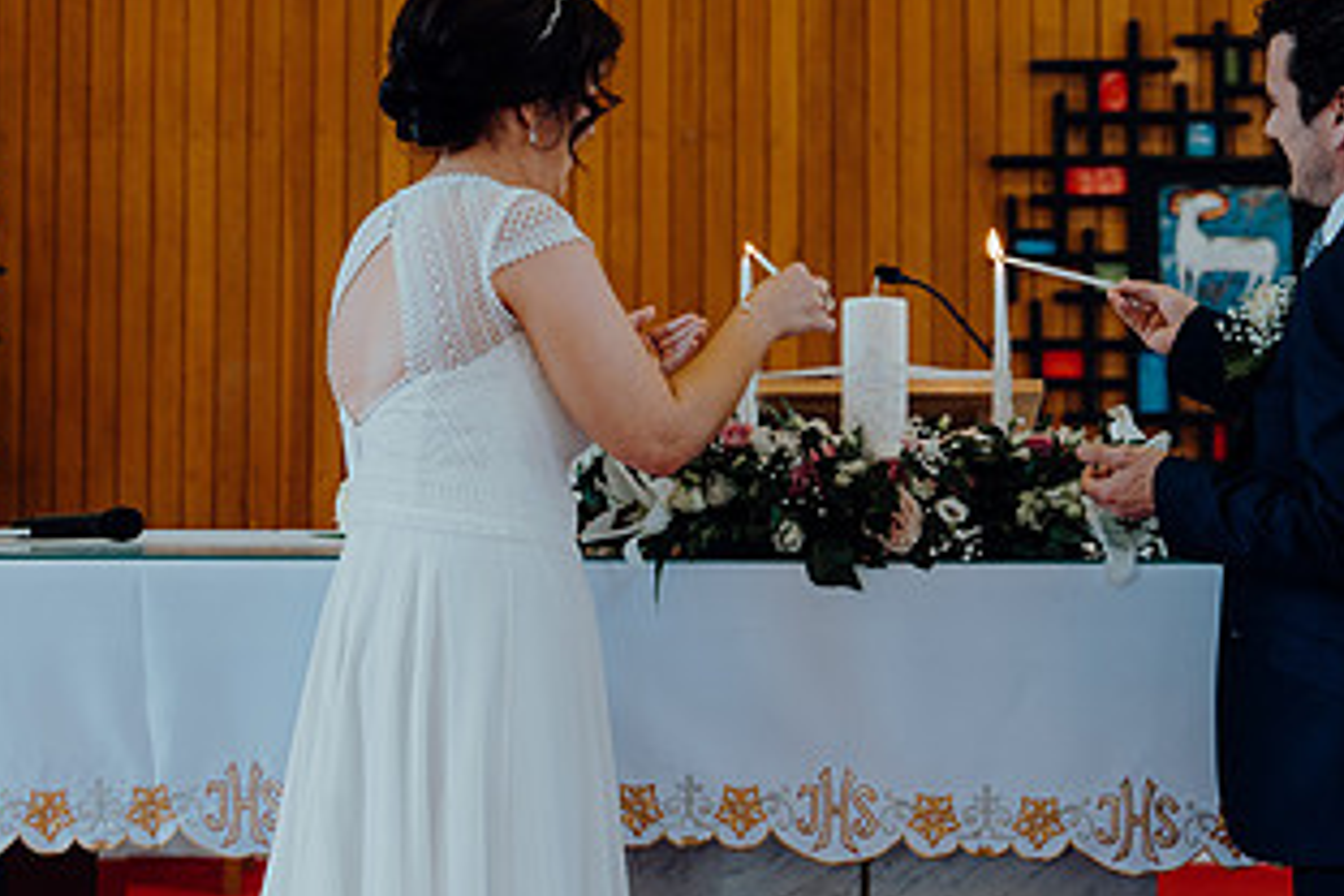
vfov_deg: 17.5
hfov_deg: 26.0
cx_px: 603
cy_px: 334
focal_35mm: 78
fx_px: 2912
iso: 500
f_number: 2.8
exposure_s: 1/200
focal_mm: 42
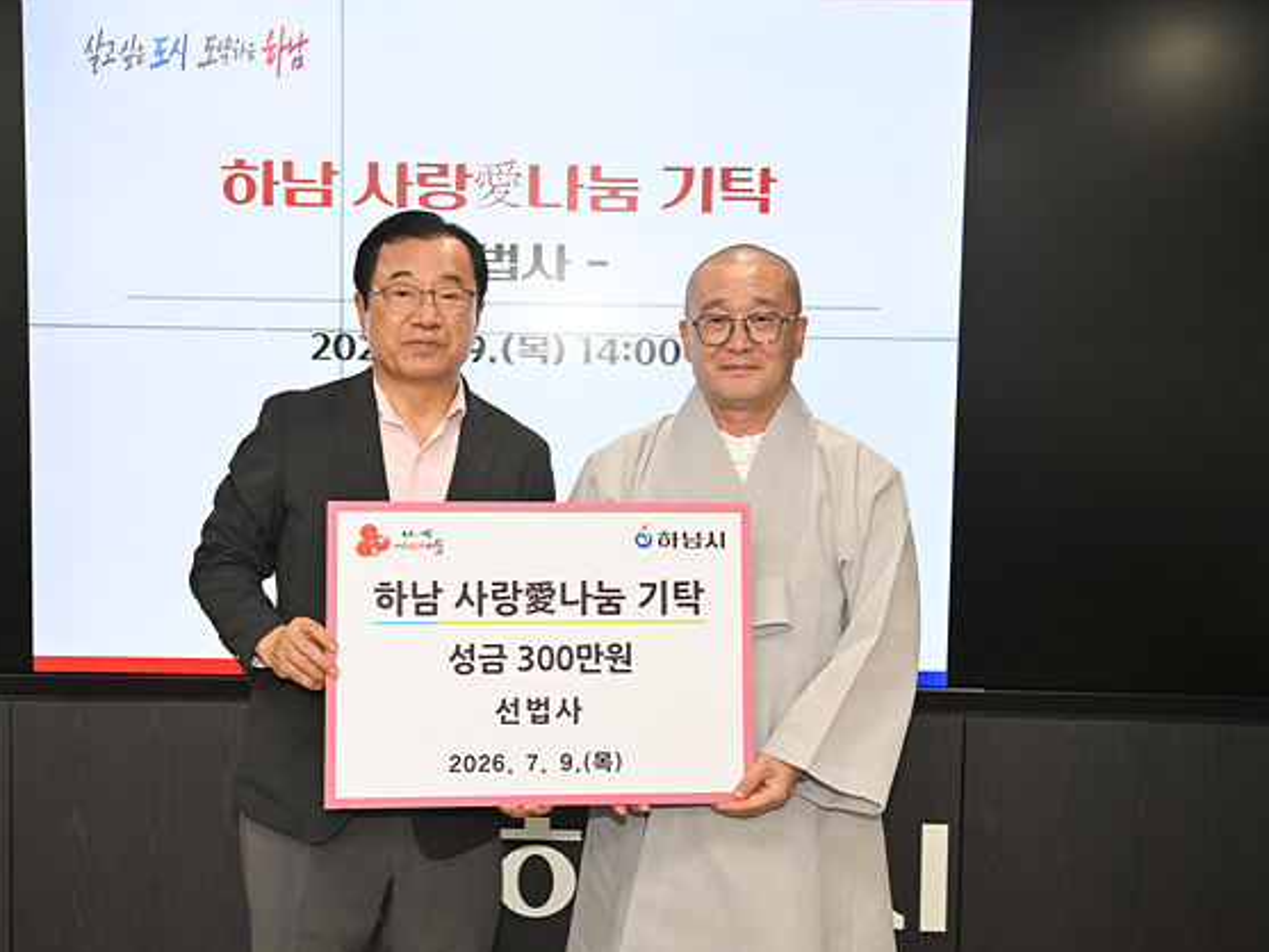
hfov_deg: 44.7
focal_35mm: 42
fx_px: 1540
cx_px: 565
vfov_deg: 34.4
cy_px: 484
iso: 800
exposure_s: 1/160
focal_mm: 38
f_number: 3.5
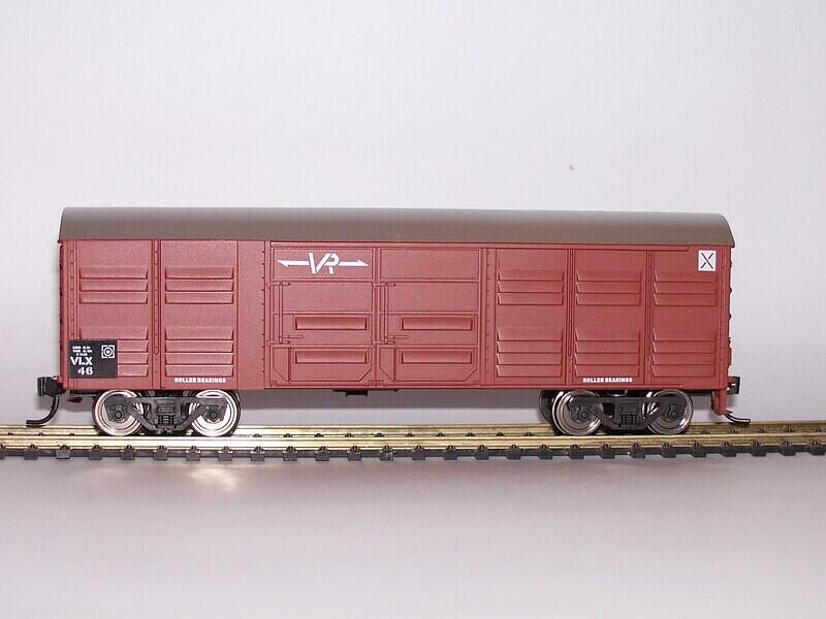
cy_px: 310
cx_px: 413
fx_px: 1718
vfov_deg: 20.4
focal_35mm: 72
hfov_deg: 27.0
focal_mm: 12.3
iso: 80
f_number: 3.4
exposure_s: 1/90
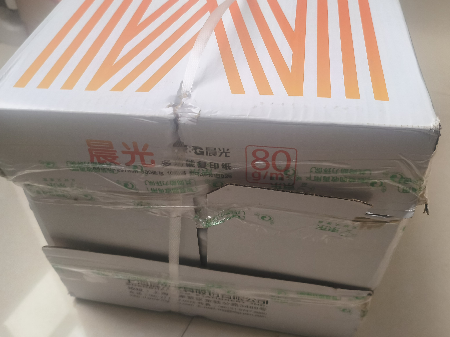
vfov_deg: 40.7
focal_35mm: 35
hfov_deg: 52.6
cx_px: 225
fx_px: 455
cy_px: 168
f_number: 1.5
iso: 250
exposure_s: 1/50
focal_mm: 4.94
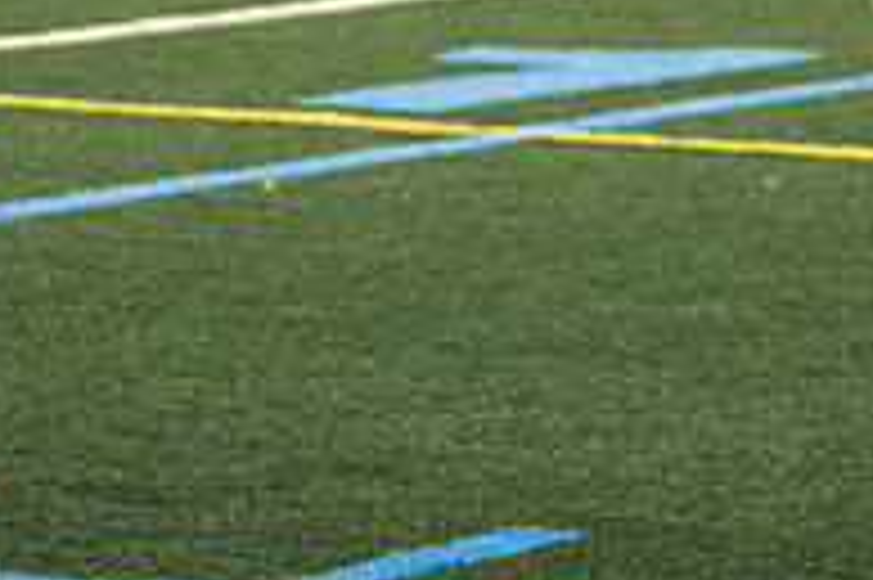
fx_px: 9788
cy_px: -265
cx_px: 598
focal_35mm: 404
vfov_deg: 3.4
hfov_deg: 5.1
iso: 7200
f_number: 2.8
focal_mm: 90
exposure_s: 1/500
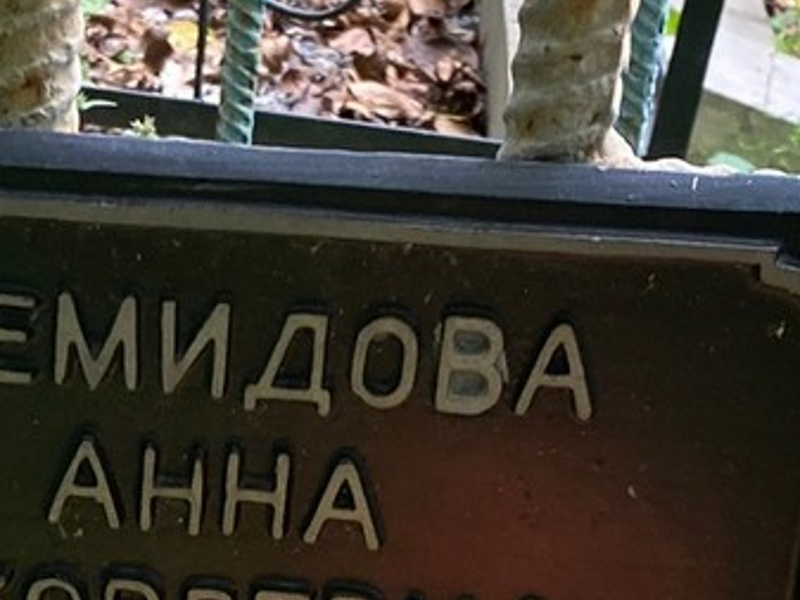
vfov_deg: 13.1
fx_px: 2566
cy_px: 640
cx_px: 157
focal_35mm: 111
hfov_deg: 17.6
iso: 125
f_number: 1.8
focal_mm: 4.25
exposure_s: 1/121
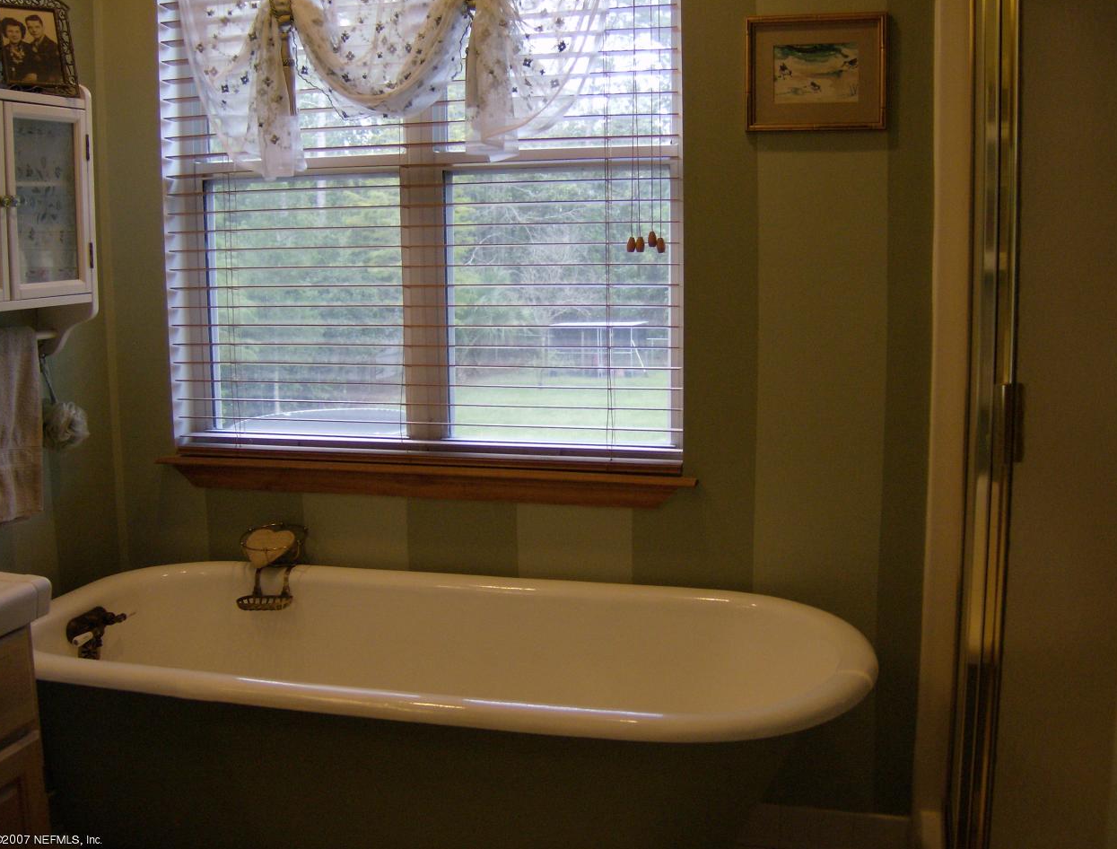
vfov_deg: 39.0
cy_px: 416
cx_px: 563
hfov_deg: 49.9
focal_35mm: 37
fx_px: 1200
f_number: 2.8
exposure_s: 1/64
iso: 116
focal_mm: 6
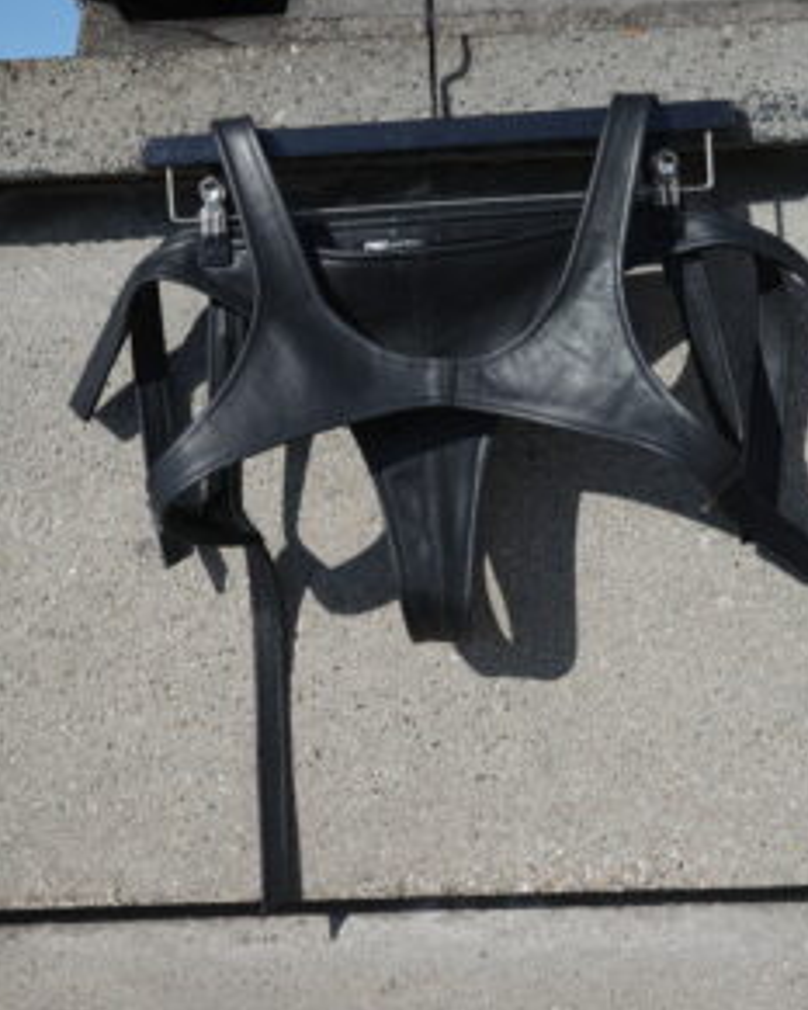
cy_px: 326
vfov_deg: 32.2
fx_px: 1733
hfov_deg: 26.2
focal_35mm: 58
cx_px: 461
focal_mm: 26
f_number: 5.6
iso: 100
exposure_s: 1/500
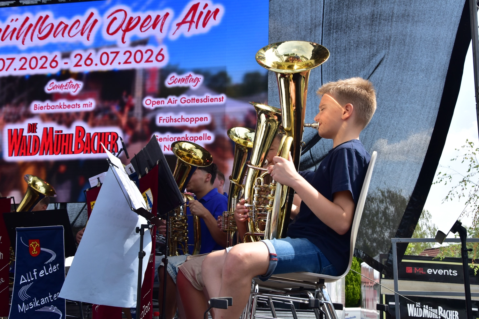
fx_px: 679
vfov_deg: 26.5
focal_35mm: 51
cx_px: 240
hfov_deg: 38.9
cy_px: 160
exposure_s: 1/250
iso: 200
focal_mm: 34
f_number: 8
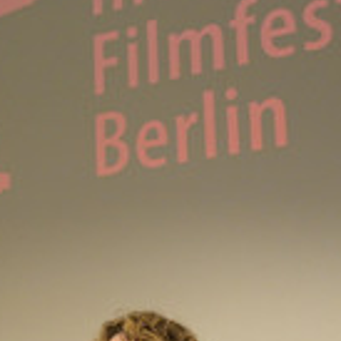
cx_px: -93
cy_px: 254
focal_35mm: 95
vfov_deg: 18.2
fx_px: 1059
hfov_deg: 17.3
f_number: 4
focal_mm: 34
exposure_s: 1/250
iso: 5000
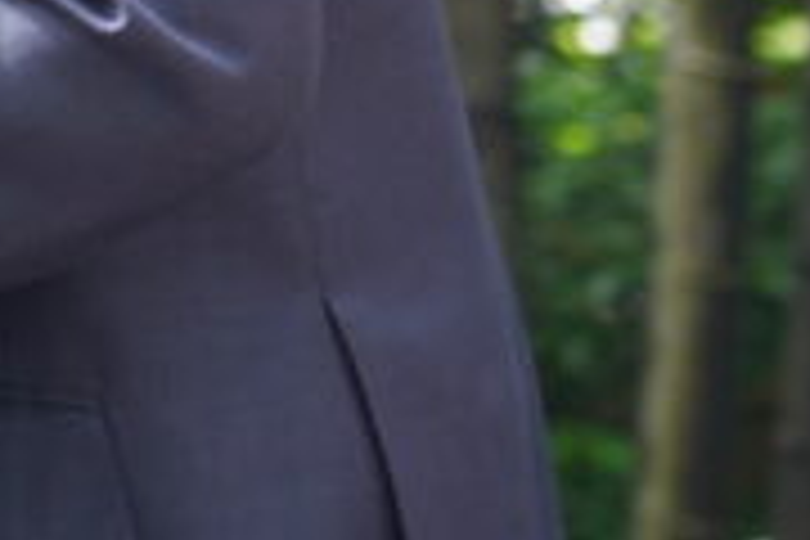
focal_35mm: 438
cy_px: -619
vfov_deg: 3.1
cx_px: -364
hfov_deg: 4.7
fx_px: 9854
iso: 200
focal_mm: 77
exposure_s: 1/160
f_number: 4
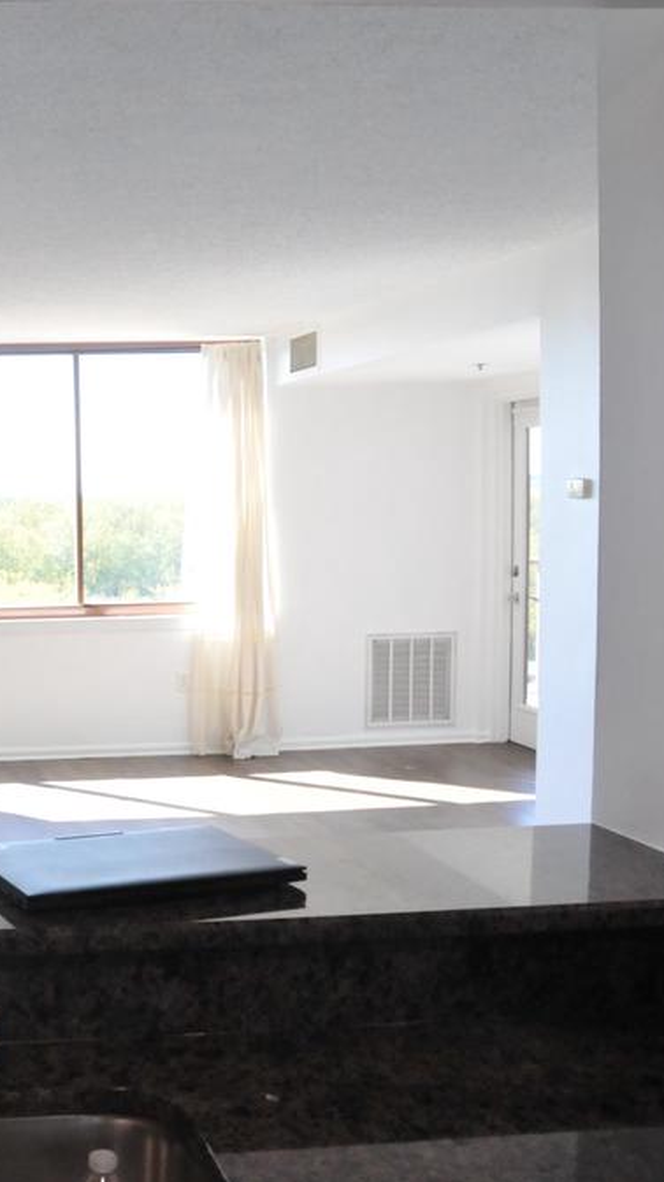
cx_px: -153
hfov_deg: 24.8
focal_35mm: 43
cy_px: 594
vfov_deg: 47.4
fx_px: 1347
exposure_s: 1/125
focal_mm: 18
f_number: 7.1
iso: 1000
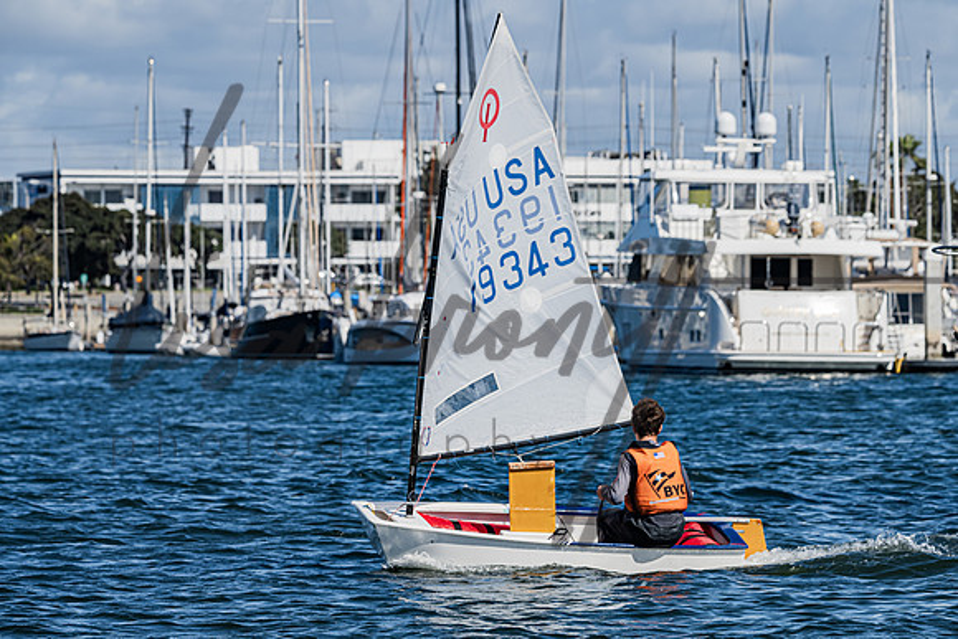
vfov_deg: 5.7
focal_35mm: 241
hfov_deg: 8.5
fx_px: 6427
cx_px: 576
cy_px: 326
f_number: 9
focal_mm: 200
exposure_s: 1/1250
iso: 320
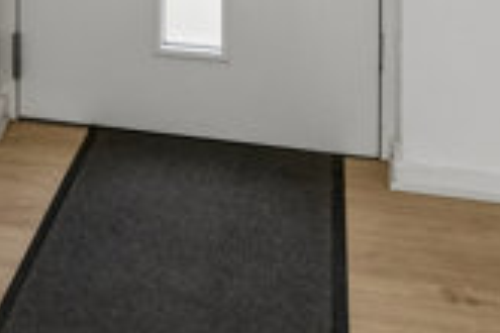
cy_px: -335
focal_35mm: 92
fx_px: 1278
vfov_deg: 12.9
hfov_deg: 20.2
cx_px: -155
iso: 1000
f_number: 7.1
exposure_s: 1/320
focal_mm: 19
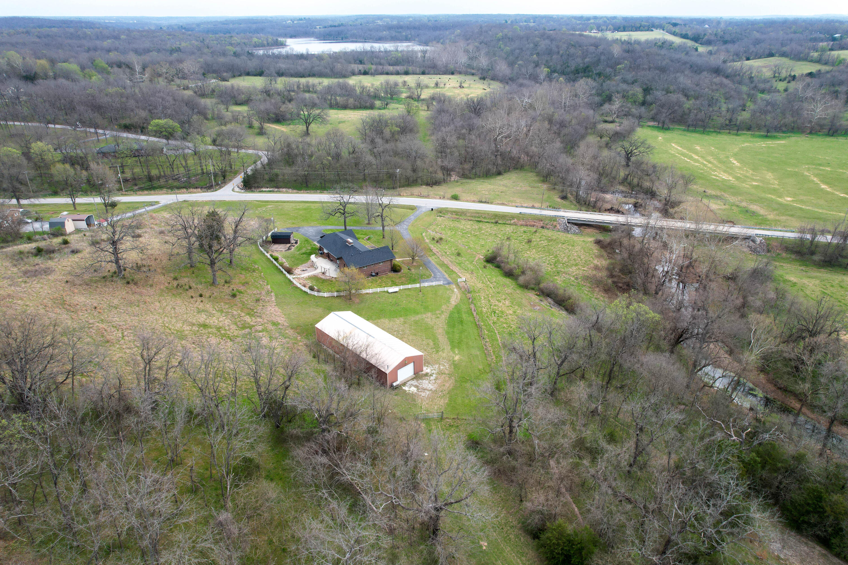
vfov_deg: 57.2
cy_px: 282
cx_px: 424
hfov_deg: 78.6
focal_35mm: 22
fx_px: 518
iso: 100
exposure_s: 1/500
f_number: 2.8
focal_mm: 8.38
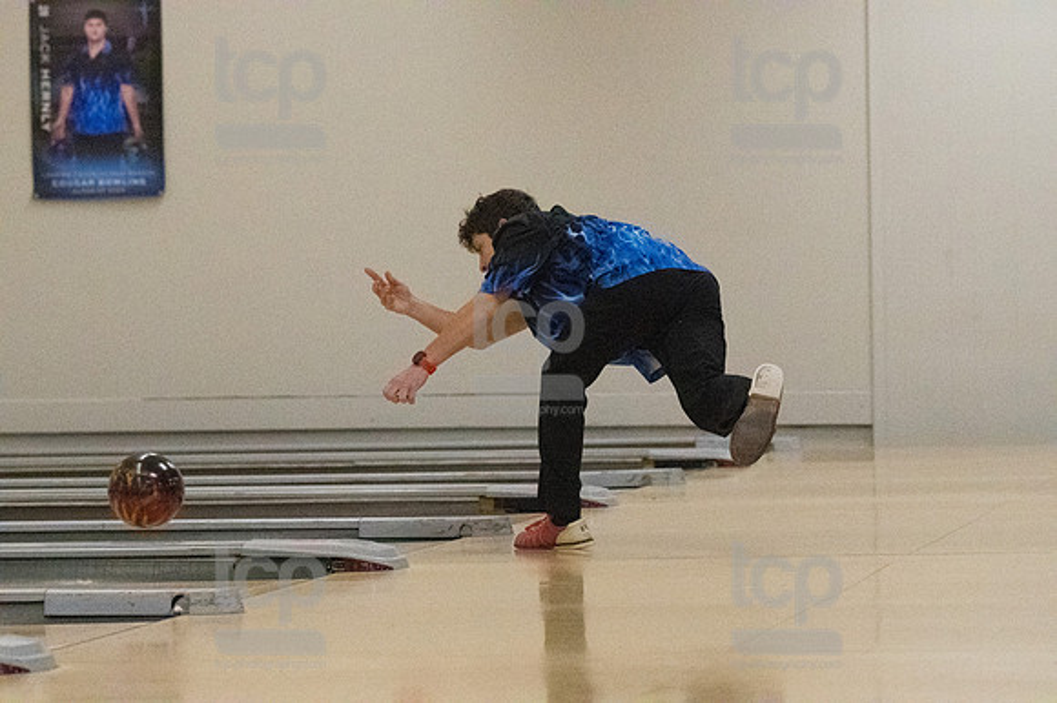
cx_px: 528
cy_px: 352
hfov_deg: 11.8
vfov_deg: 7.9
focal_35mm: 174
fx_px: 5106
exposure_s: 1/1250
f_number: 4
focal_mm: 116
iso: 10000
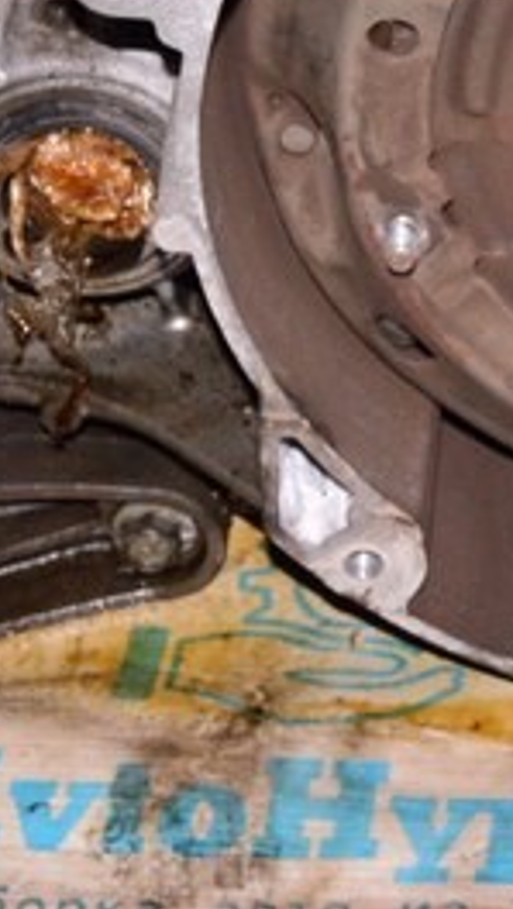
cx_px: 640
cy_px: -146
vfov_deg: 14.3
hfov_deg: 8.2
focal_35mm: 146
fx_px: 3522
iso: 1600
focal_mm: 24
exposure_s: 1/200
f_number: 8
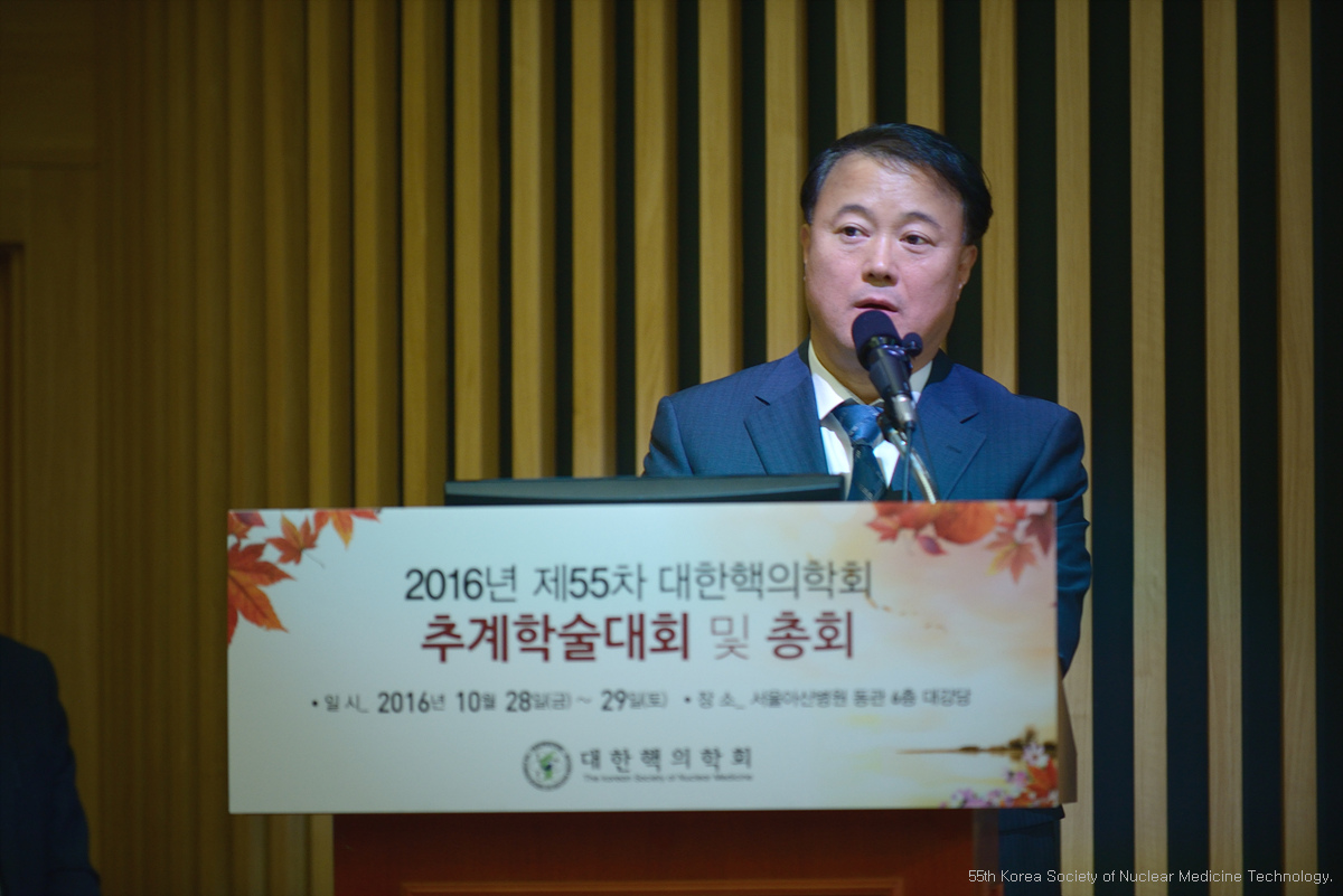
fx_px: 7463
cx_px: 672
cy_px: 448
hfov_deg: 10.3
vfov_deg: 6.9
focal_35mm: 200
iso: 800
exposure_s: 1/160
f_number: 3.2
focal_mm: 200
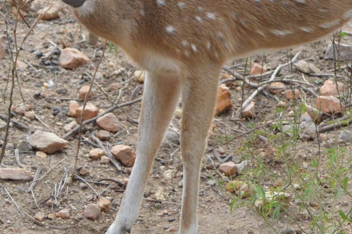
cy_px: 42
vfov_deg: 3.6
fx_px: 3661
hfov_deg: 5.5
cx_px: 254
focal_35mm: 375
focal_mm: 105
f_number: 4.2
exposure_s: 1/4000
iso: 4000
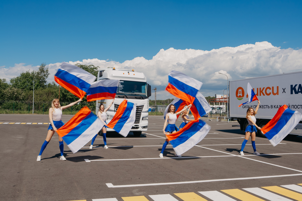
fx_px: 277
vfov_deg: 40.0
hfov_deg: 57.2
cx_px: 151
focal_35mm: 33
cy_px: 100
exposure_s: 1/125
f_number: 16
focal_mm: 33
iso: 160
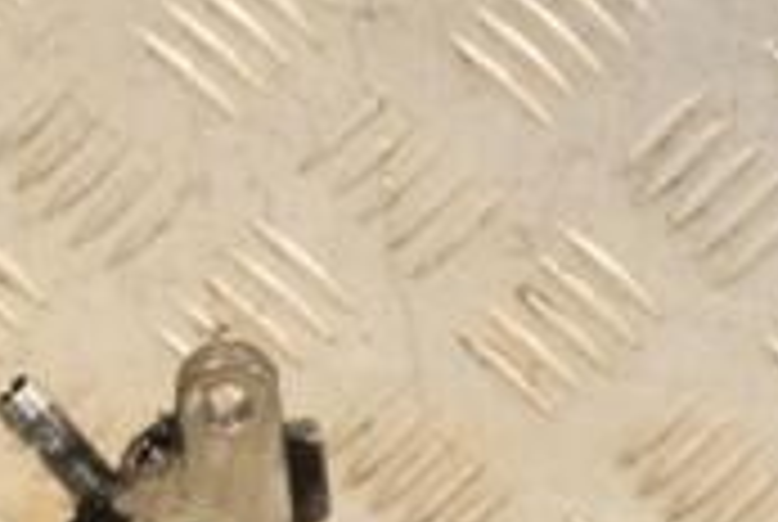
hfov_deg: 6.4
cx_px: 863
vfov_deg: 4.3
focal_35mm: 322
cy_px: 675
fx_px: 6971
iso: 800
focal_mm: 62
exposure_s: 1/200
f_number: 7.1
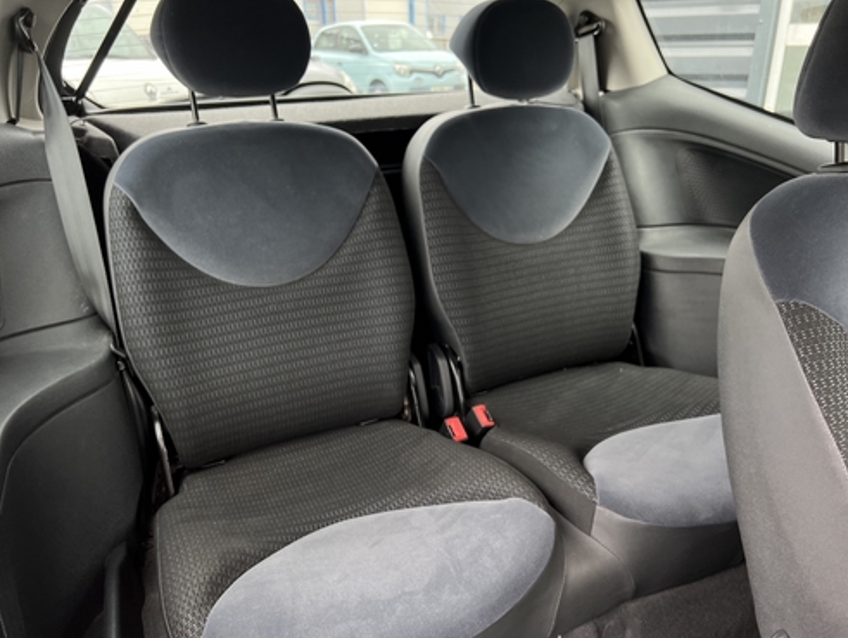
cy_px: 322
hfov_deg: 65.3
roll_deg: +0.6
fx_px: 662
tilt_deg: -23.7
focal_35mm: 27
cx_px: 423
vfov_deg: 51.4
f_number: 1.5
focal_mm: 5.7
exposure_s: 1/135
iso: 32
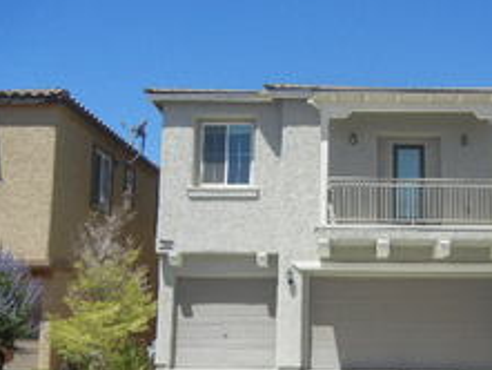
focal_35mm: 47
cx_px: 363
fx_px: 668
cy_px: 236
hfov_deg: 39.4
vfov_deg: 30.7
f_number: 7
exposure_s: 1/489
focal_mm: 5.4
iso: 160
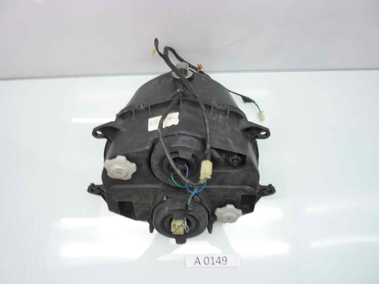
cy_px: 142
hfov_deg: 69.4
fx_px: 274
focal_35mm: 25
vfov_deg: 54.9
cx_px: 190
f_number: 3.3
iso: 125
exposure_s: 1/13
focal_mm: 4.1
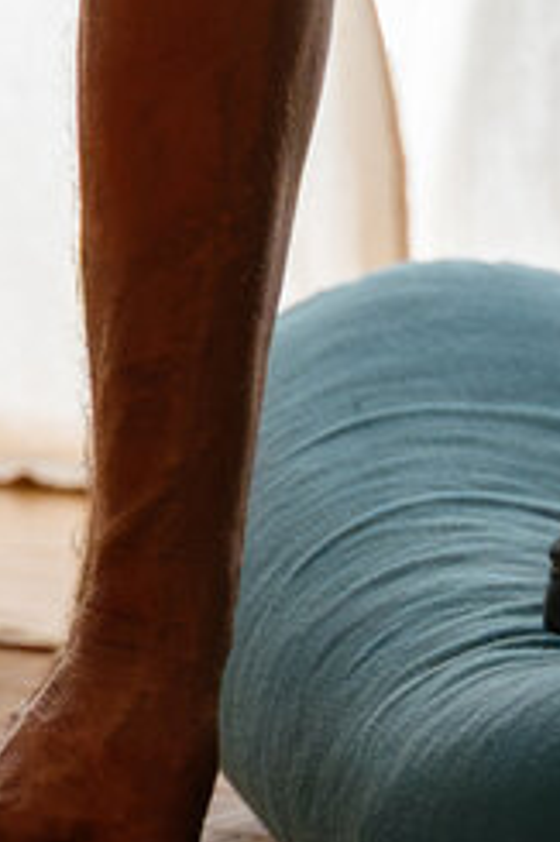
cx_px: 1163
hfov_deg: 4.3
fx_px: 7313
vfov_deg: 6.4
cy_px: -973
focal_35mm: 313
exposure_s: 1/250
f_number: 3.2
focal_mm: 48
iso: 2500
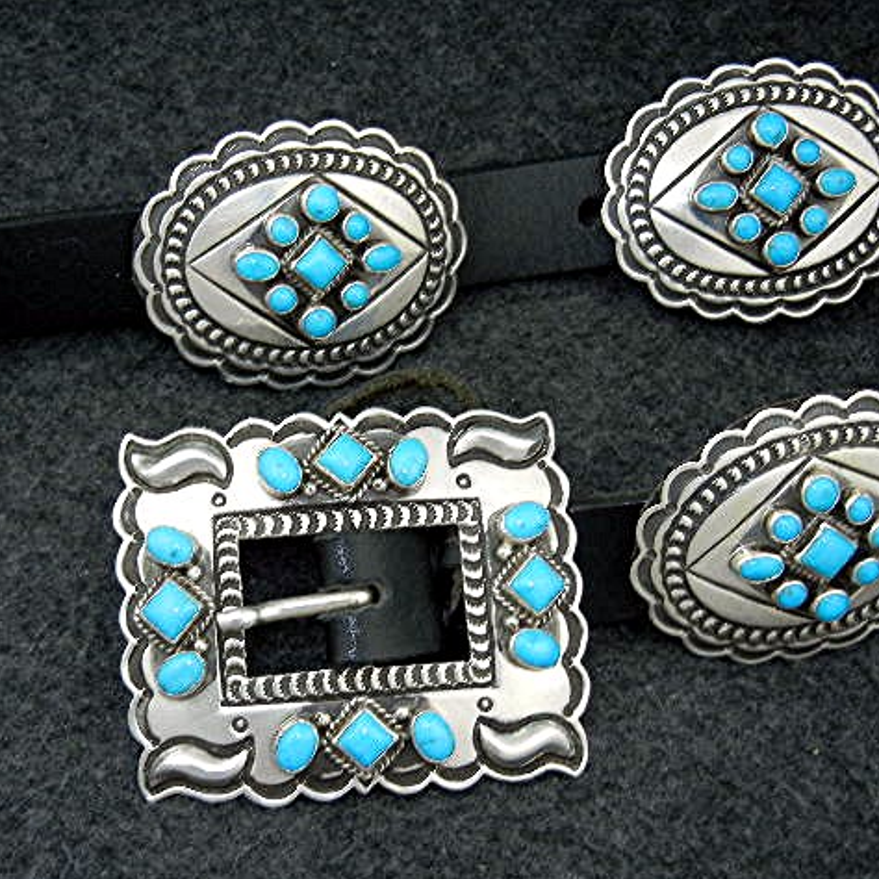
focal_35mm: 62
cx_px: 356
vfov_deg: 27.7
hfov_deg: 27.7
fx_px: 1781
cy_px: 443
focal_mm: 9.3
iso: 400
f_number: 3.9
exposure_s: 1/17.6
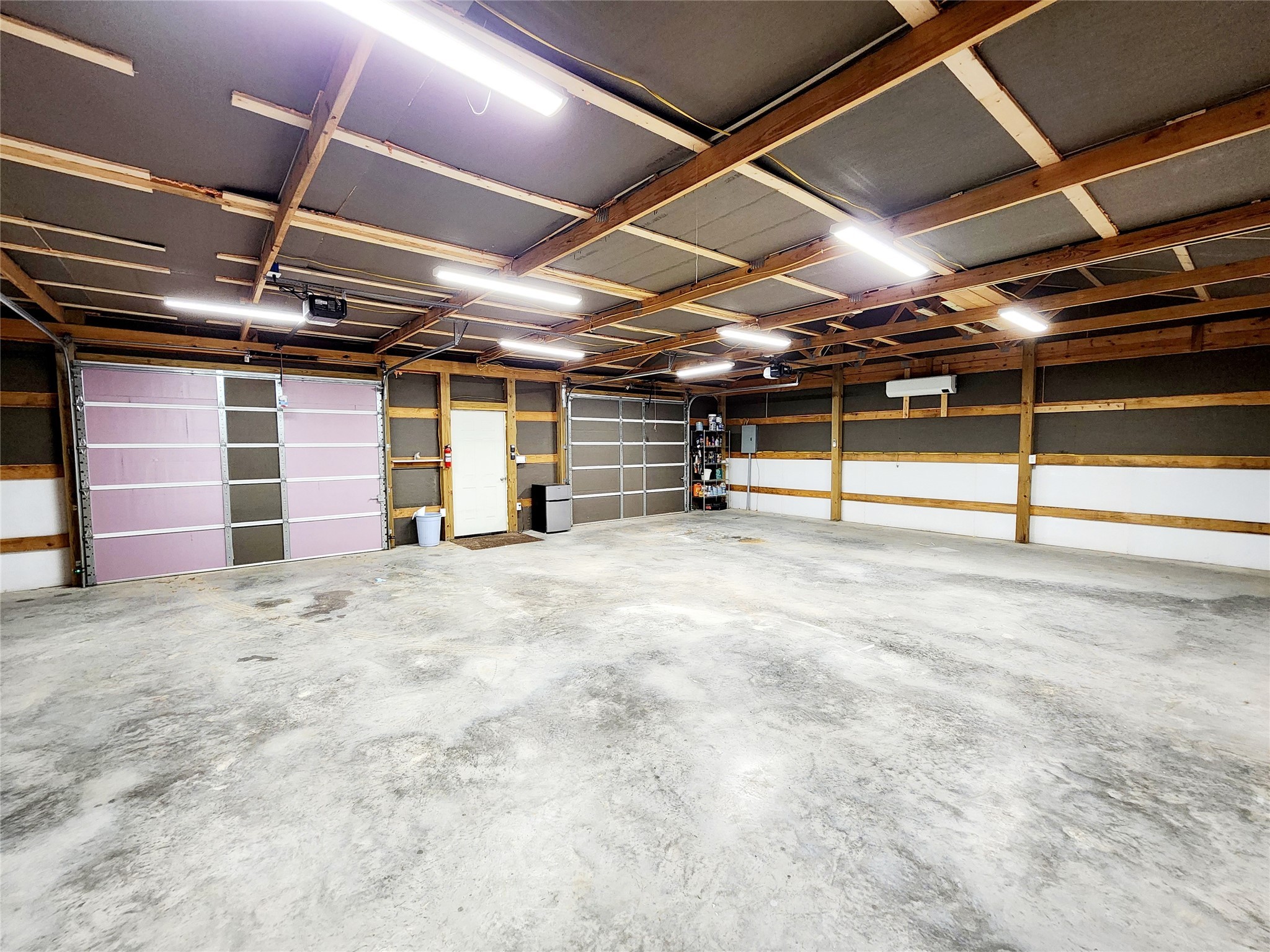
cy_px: 476
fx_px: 477
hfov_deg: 106.2
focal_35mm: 13
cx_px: 635
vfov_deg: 89.9
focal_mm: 2.2
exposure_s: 1/60.2
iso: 400
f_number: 2.2
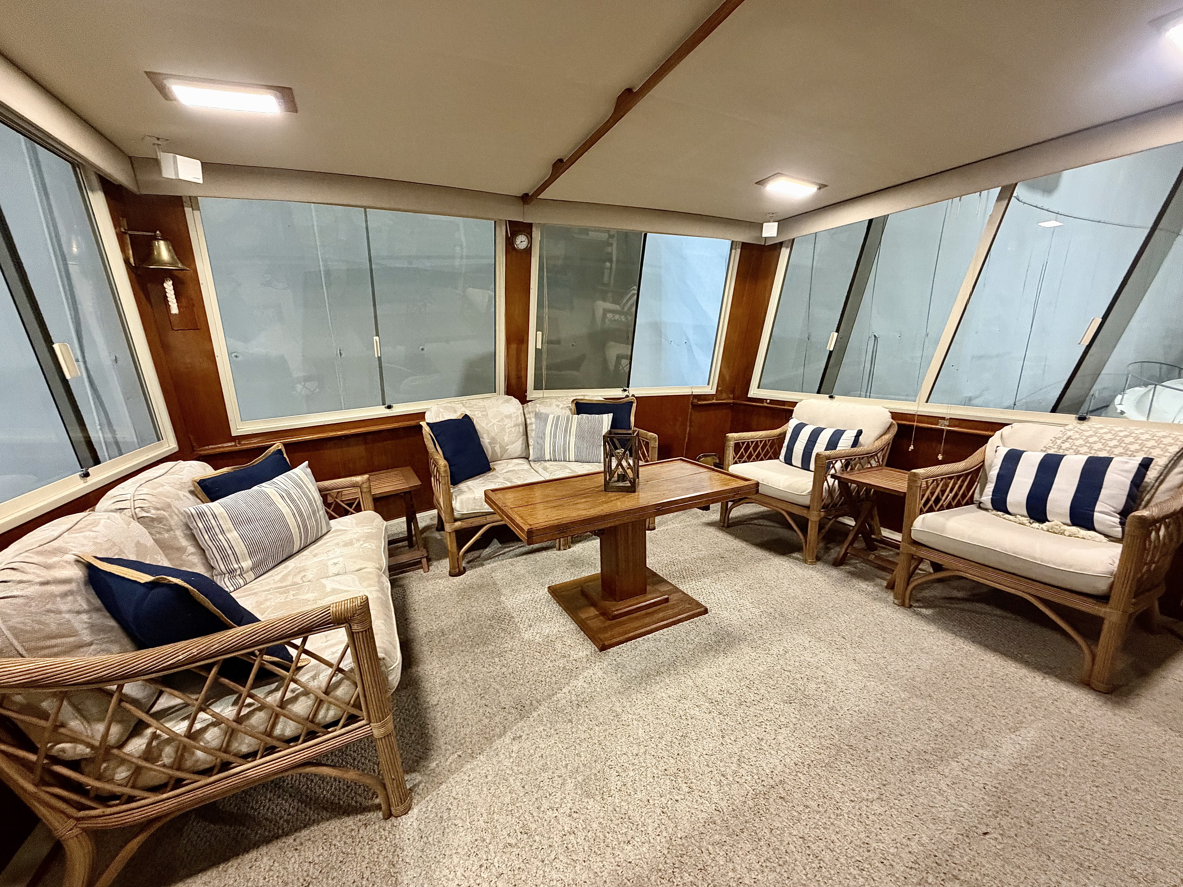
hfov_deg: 102.1
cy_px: 444
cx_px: 592
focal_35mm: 14
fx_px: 478
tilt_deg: -14.2
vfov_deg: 85.7
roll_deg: +0.6
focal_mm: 2.22
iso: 500
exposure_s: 1/55
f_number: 2.2
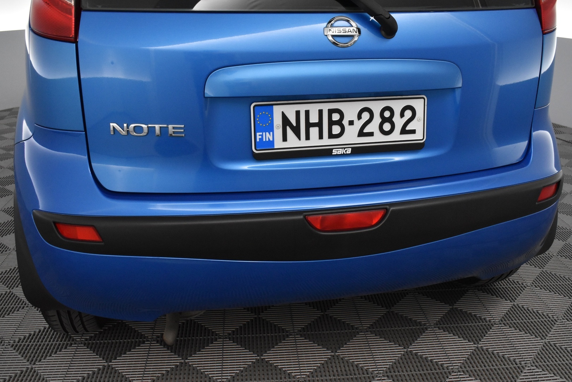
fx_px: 572
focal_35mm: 36
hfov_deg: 53.1
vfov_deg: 36.9
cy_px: 191
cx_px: 286
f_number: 6.3
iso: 3200
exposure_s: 1/160
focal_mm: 24
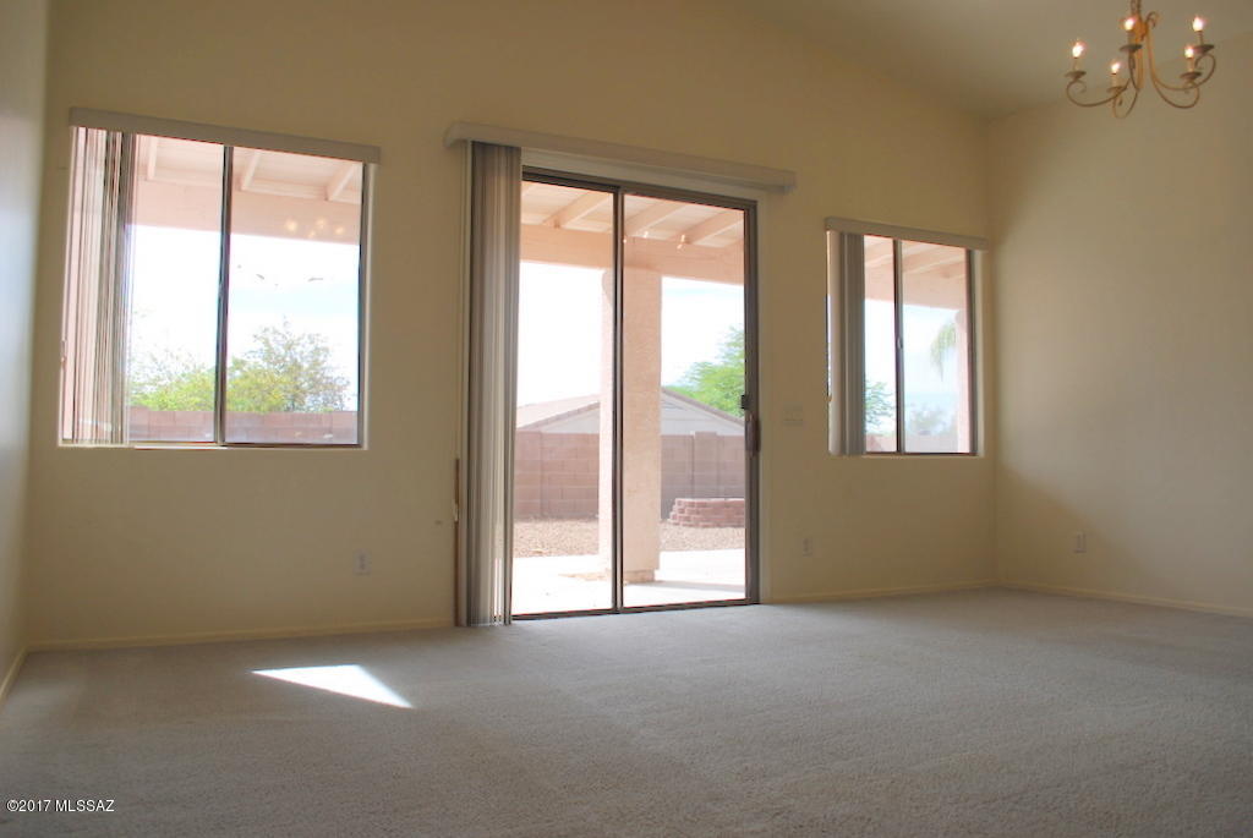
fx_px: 941
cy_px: 419
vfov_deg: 48.0
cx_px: 626
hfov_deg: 67.3
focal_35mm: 27
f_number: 5.6
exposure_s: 1/125
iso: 100
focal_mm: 18
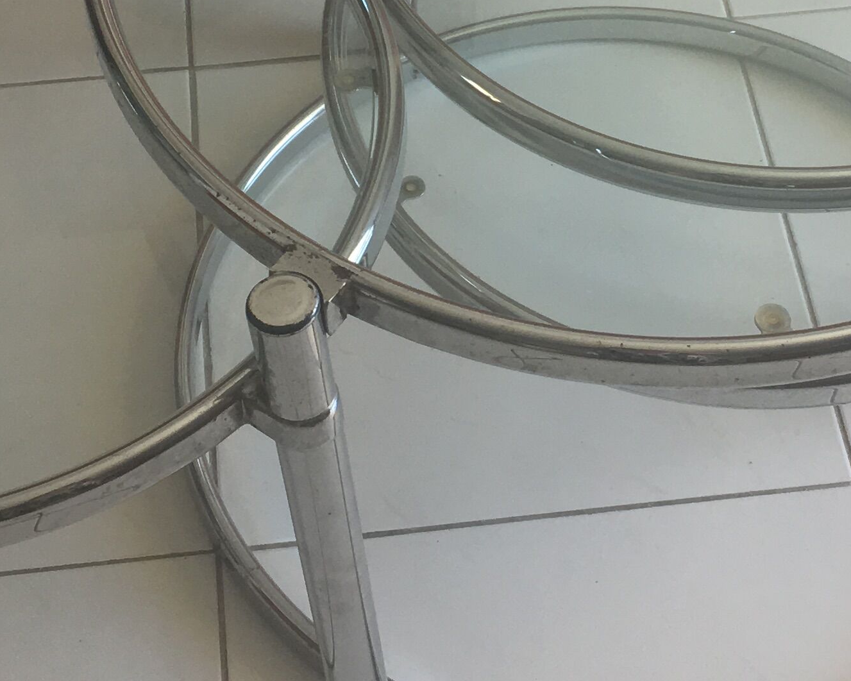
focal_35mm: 86
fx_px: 2166
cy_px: 102
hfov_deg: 22.2
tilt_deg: -48.1
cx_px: 471
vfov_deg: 17.7
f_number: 2.2
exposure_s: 1/100
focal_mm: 4.15
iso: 40
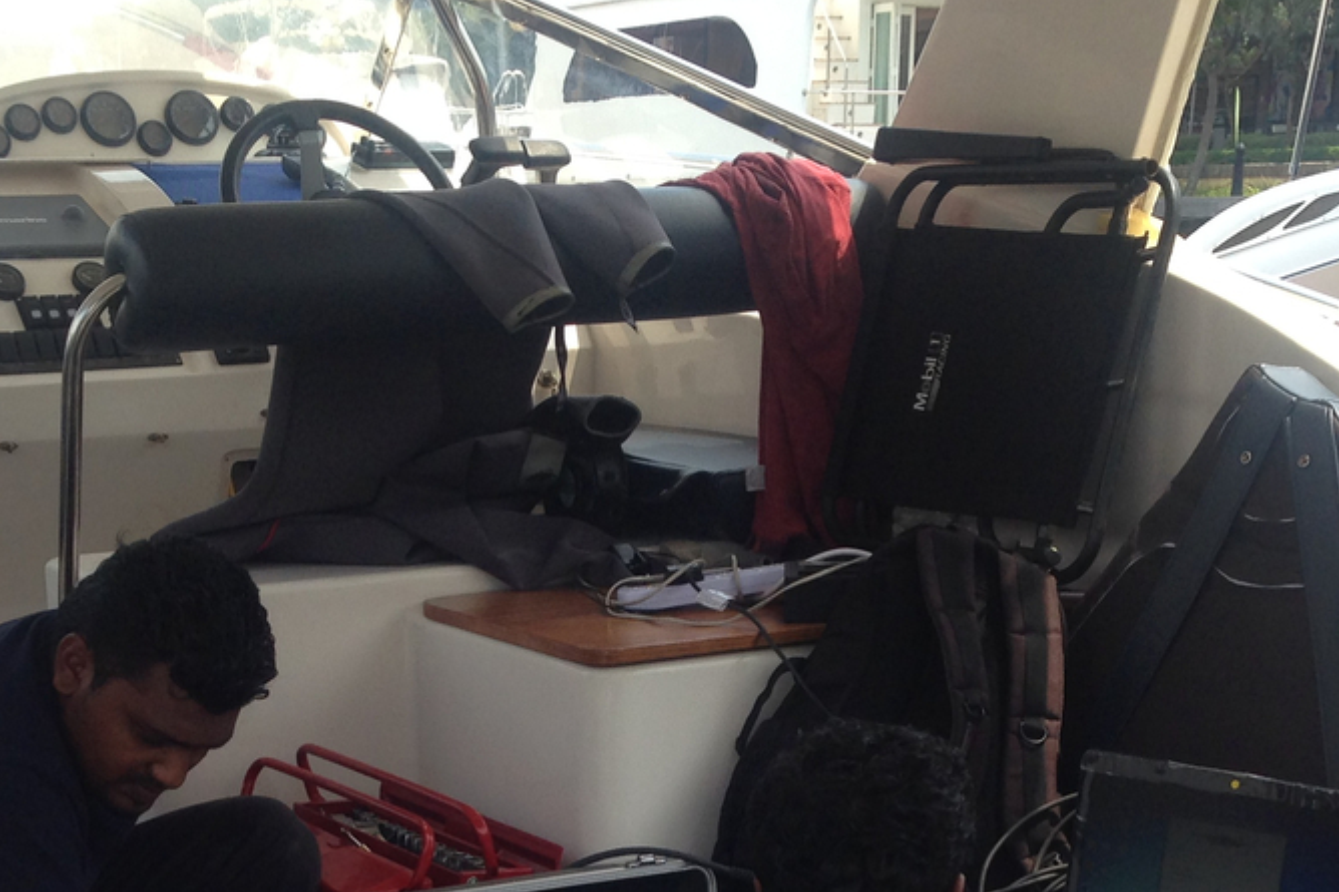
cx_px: 597
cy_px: 1020
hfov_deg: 27.3
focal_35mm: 74
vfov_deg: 17.7
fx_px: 2752
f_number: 2.4
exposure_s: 1/401
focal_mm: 4.12
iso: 50
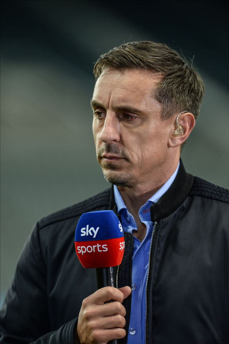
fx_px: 3819
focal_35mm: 400
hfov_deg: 3.4
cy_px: 172
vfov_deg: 5.2
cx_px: 114
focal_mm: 400
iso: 1100
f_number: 4
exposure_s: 1/640
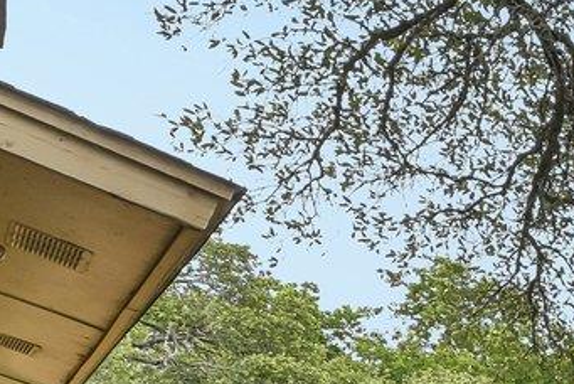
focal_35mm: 90
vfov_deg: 14.0
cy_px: 622
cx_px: 1397
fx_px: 1436
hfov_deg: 14.4
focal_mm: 15
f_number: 8
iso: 100
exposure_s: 1/125
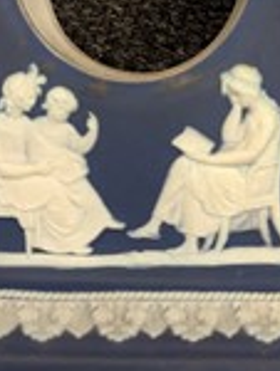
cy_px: -15
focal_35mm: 64
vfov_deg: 28.1
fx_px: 688
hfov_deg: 23.0
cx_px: 162
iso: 2320
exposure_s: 1/100
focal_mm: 6.81
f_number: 1.85
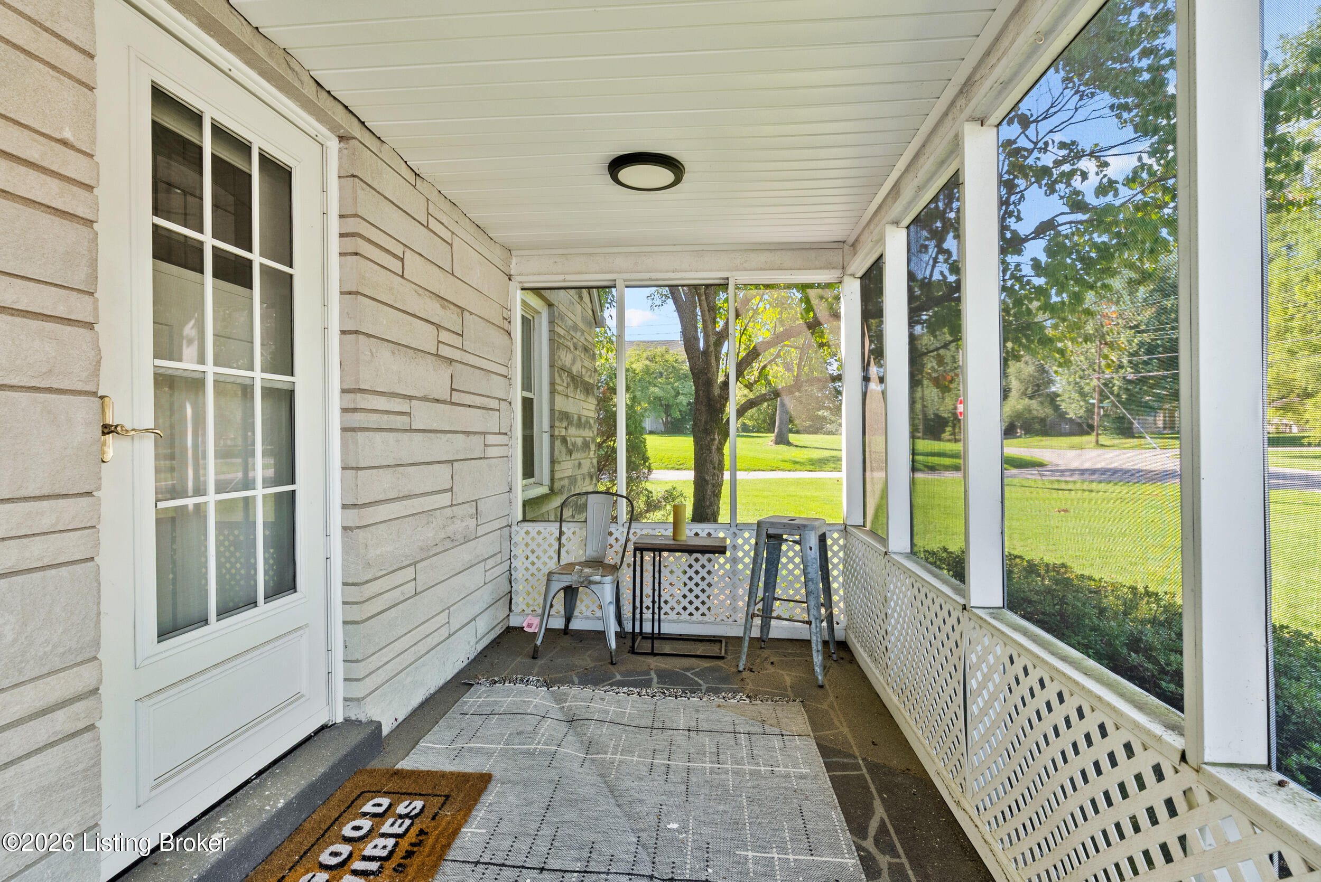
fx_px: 587
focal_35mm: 16
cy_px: 441
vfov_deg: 73.8
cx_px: 660
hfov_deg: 96.7
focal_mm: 16
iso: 640
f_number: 11
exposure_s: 1/10
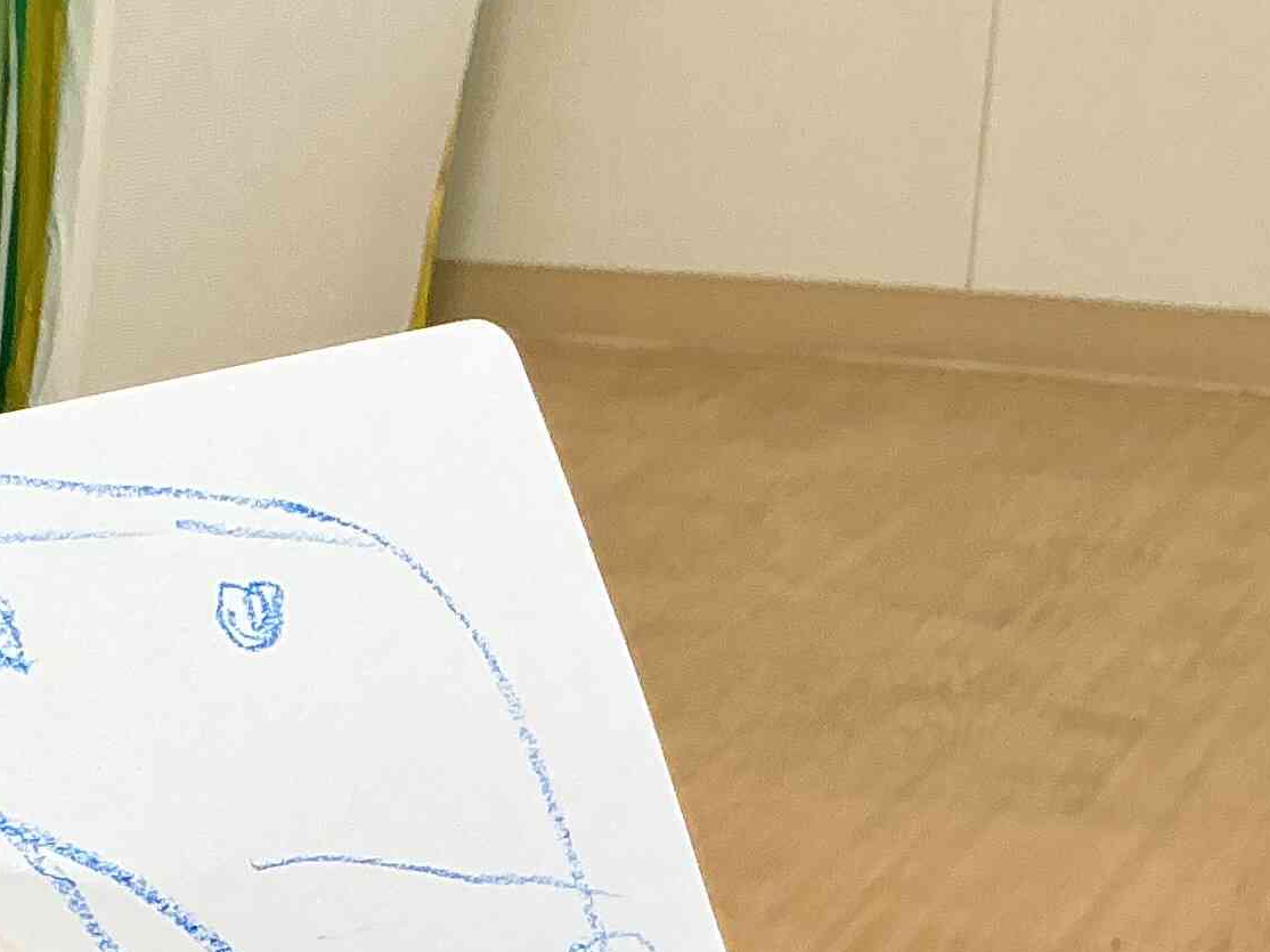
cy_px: 930
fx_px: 3851
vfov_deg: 13.9
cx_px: -595
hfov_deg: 17.1
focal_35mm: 105
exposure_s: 1/120
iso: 32
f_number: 1.8
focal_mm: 3
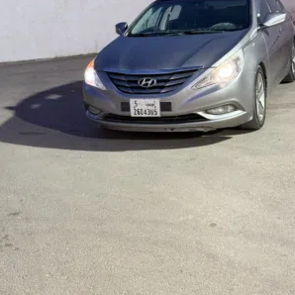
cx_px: 148
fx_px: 550
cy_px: 130
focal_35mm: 57
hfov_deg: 30.0
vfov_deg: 30.0
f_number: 1.78
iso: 200
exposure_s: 1/50
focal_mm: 6.76
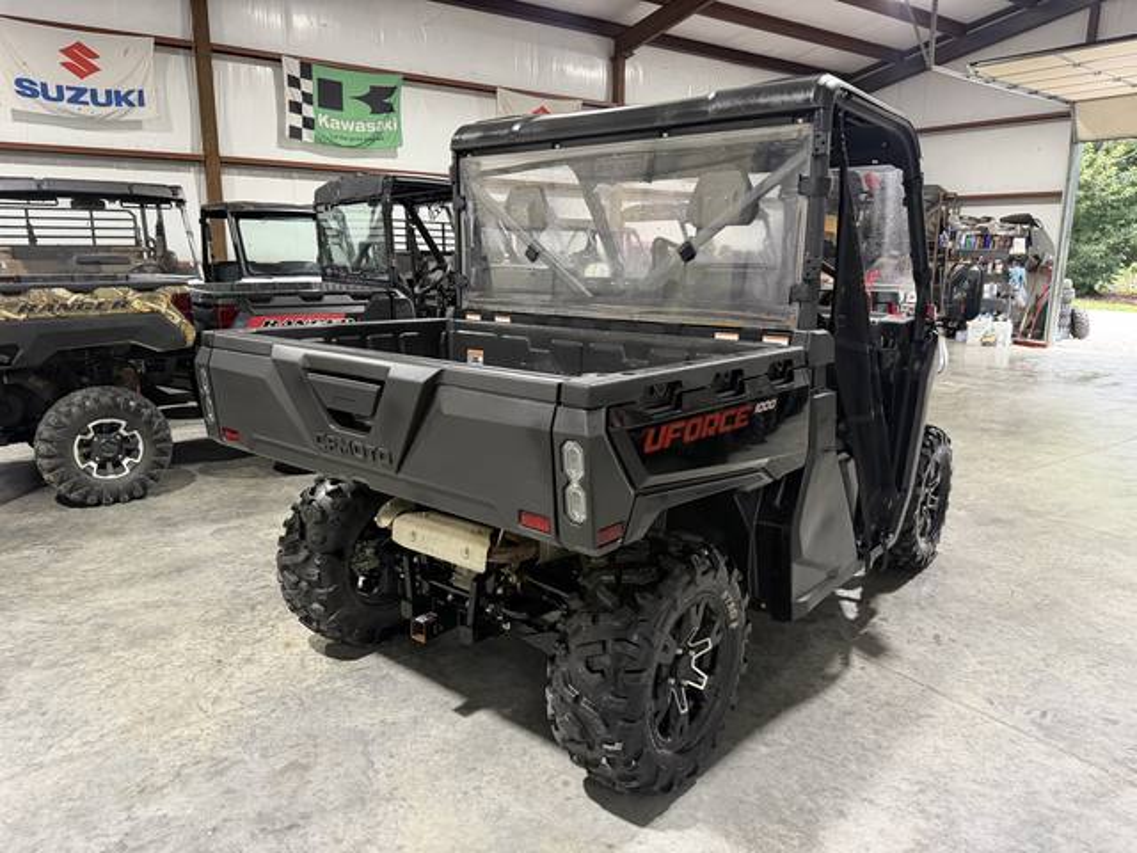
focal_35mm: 24
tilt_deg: -10.1
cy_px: 426
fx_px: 788
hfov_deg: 71.6
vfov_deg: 56.8
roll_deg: +2.2
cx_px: 568
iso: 400
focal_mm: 6.76
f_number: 1.78
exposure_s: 1/60
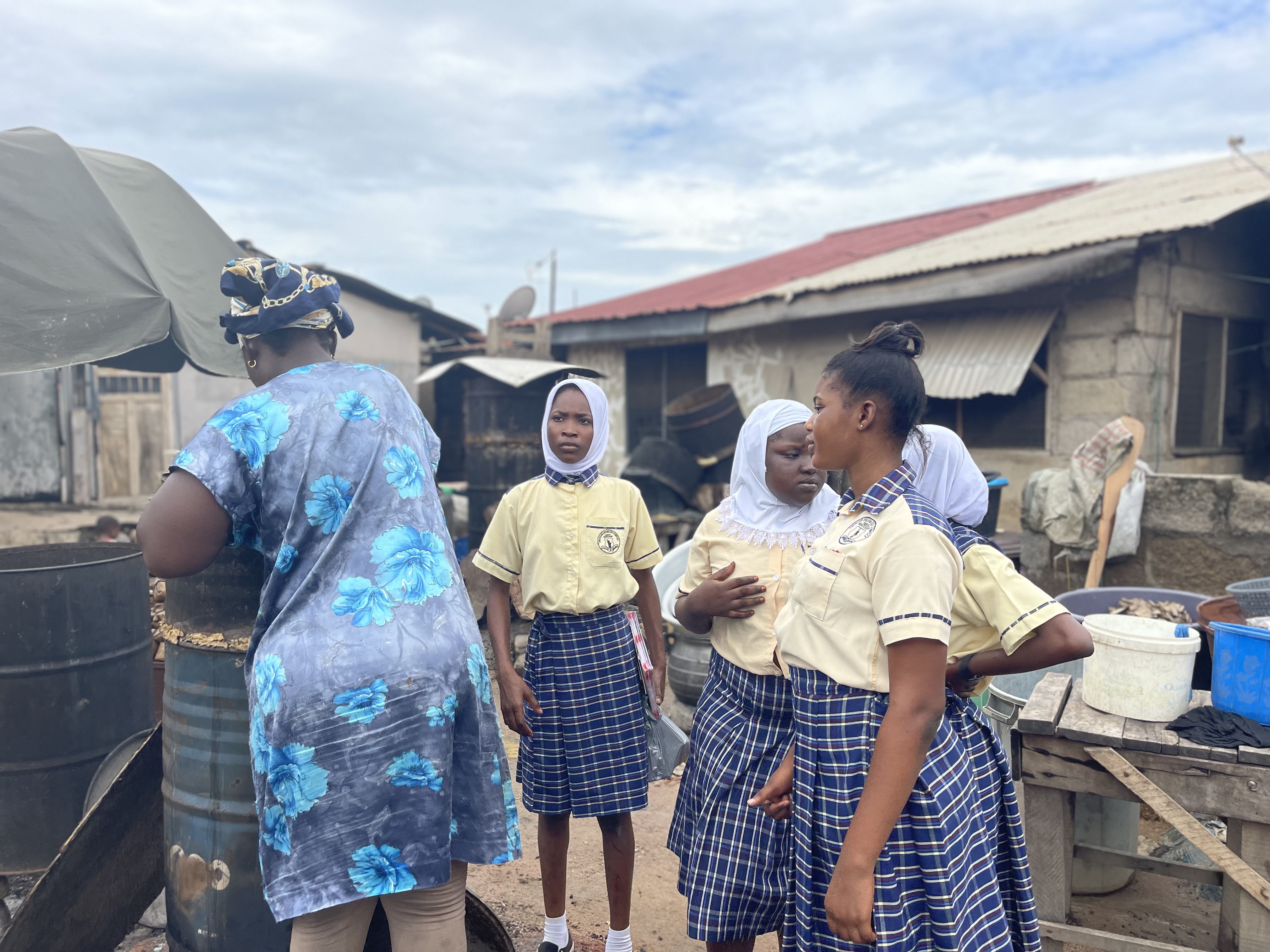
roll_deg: -0.2
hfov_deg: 67.3
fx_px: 954
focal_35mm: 26
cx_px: 635
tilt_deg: -5.2
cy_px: 476
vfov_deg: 53.1
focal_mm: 5.1
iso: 50
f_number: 1.6
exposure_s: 1/3086
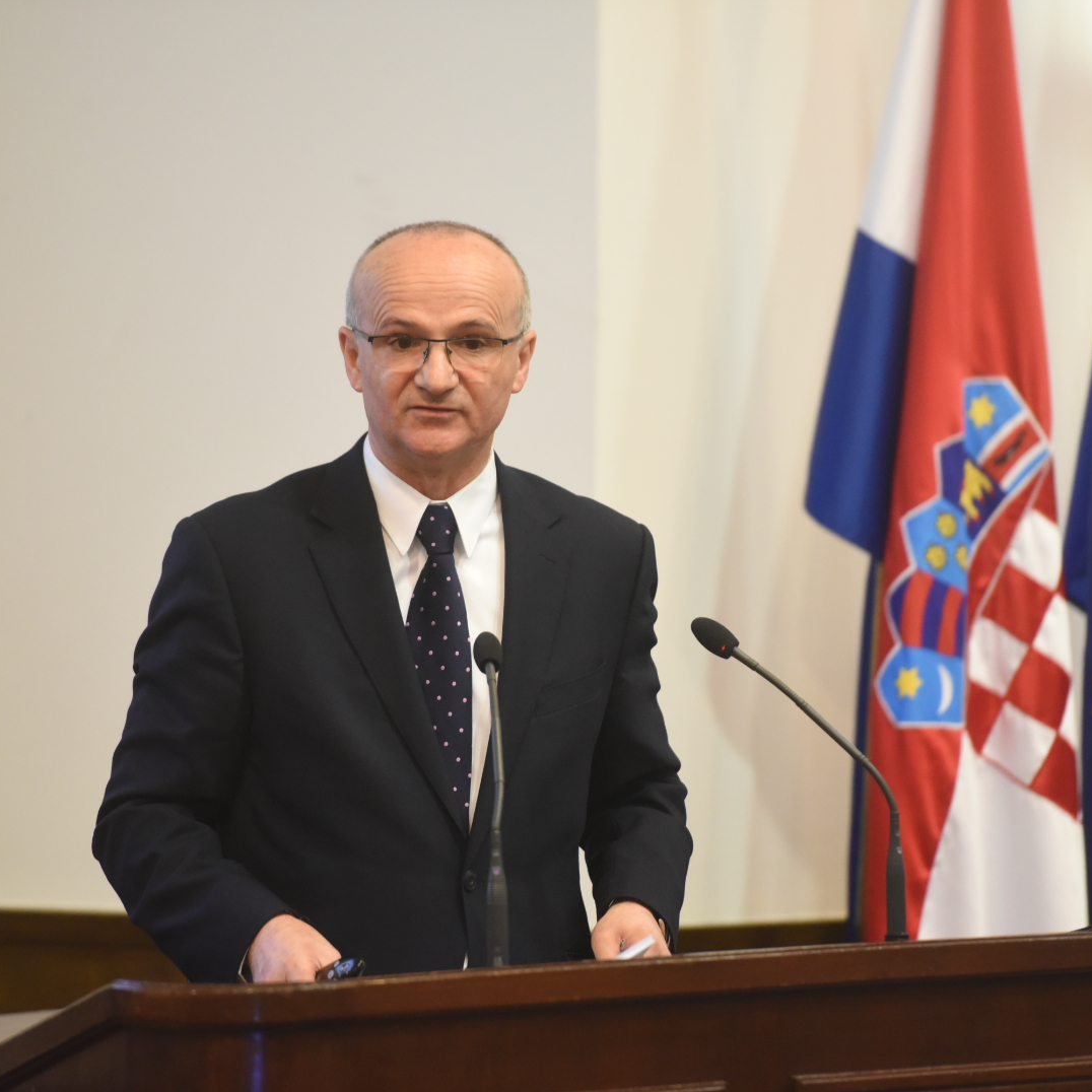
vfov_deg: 6.8
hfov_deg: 6.8
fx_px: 9137
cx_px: 571
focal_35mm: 256
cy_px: 545
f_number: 3.2
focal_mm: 200
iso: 3200
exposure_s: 1/100
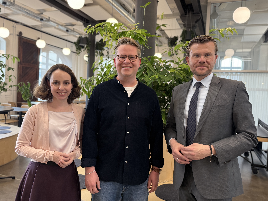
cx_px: 134
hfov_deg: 71.6
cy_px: 100
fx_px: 186
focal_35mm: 24
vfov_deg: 56.8
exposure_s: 1/100
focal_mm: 6.76
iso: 250
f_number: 1.78
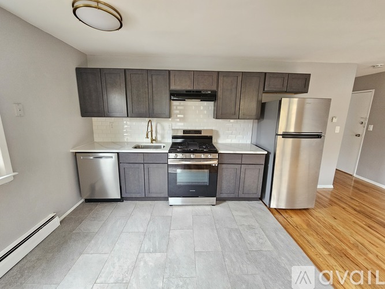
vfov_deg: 89.9
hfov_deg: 106.2
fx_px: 145
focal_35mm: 13
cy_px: 144
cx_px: 192
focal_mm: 2.2
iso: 500
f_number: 2.2
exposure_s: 1/30
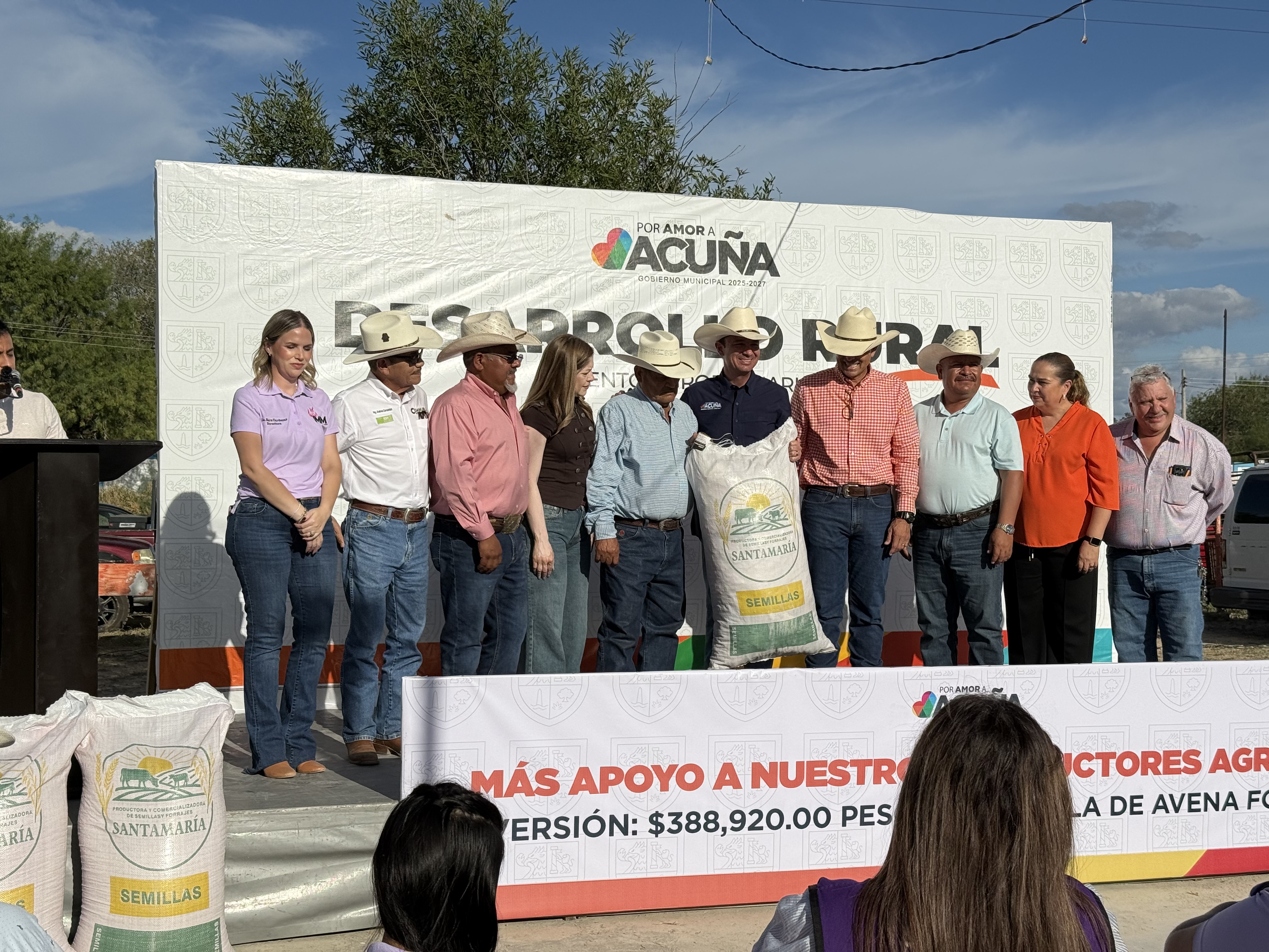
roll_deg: -1.3
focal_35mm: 48
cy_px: 476
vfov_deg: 30.3
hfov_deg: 39.7
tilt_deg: +0.0
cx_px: 634
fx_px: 1760
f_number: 1.78
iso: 50
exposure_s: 1/11364
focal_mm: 6.76
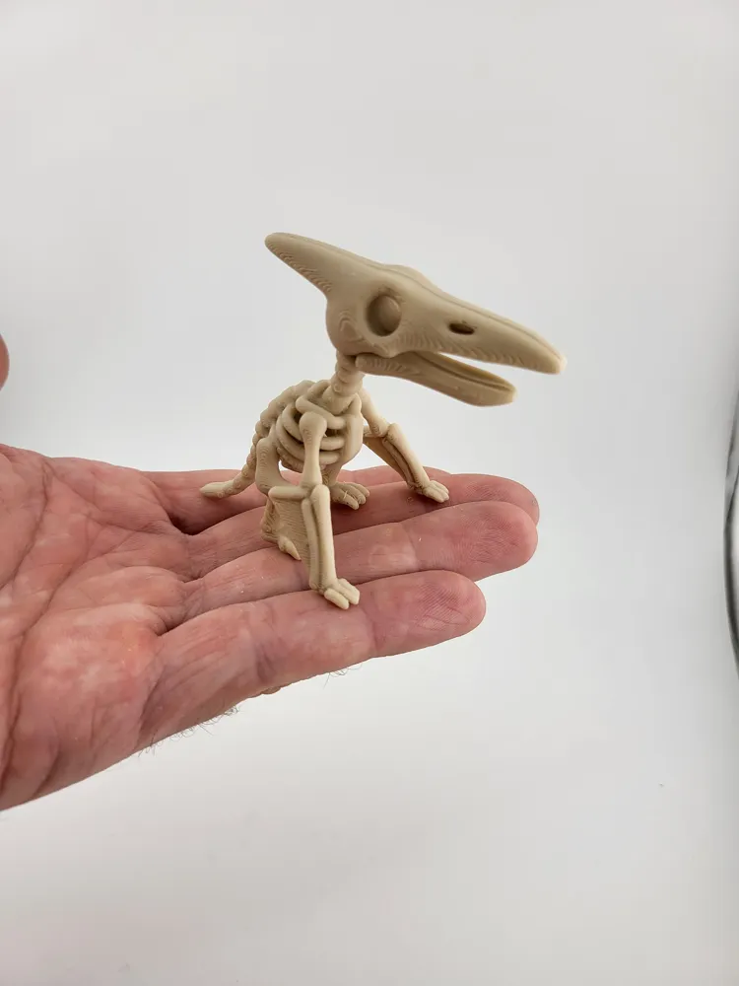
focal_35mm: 24
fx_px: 683
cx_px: 370
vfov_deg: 71.6
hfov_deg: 56.8
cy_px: 493
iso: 64
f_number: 1.8
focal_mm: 5
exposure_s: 1/280
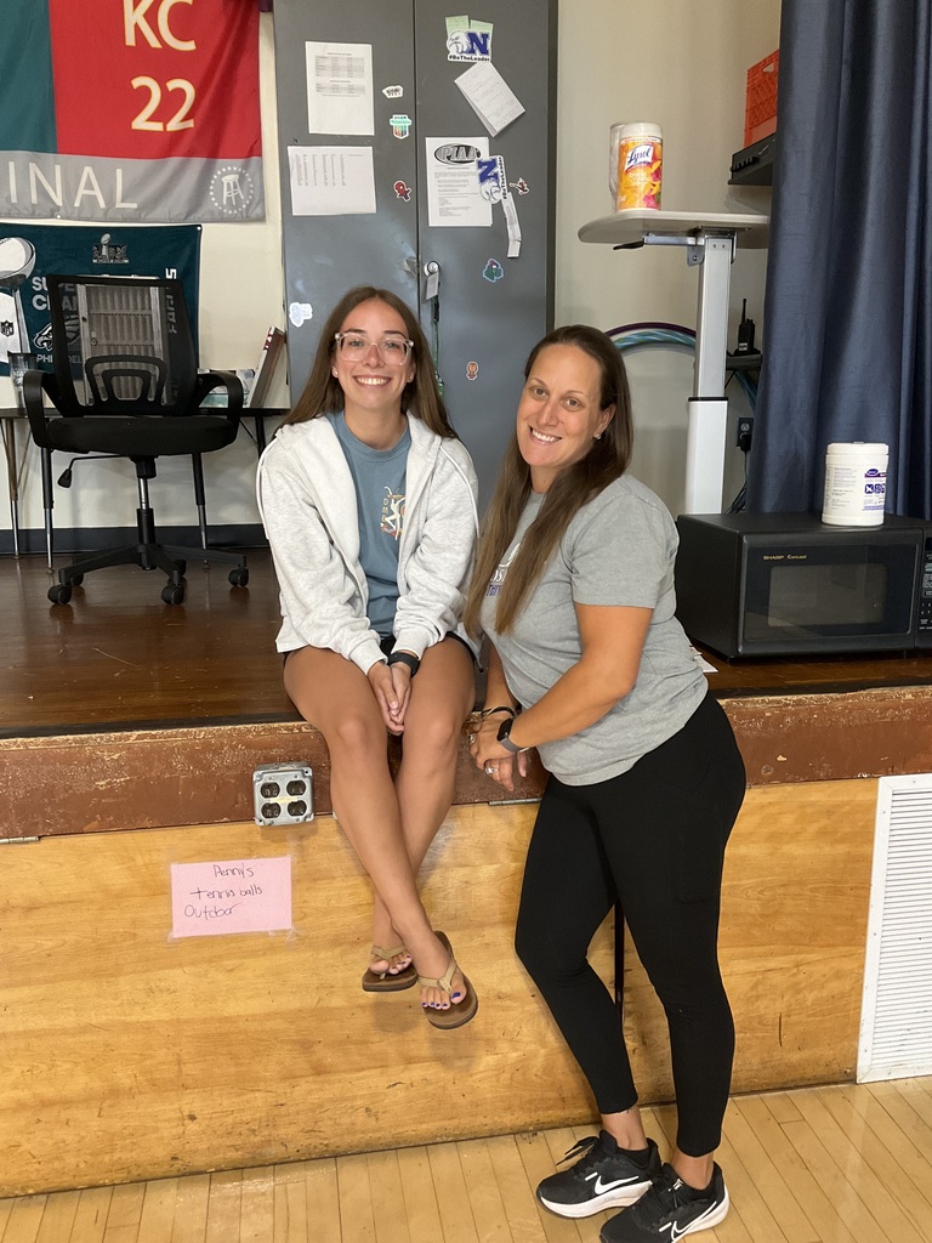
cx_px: 466
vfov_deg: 61.7
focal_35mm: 29
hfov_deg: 48.2
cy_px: 622
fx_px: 1041
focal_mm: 3
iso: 125
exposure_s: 1/60
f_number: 1.8
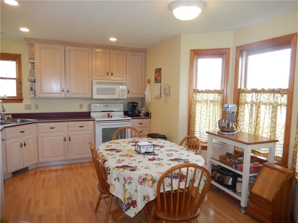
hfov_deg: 69.4
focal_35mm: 25
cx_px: 149
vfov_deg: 54.9
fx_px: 215
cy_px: 112
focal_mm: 4.5
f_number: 3.4
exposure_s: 1/30
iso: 180
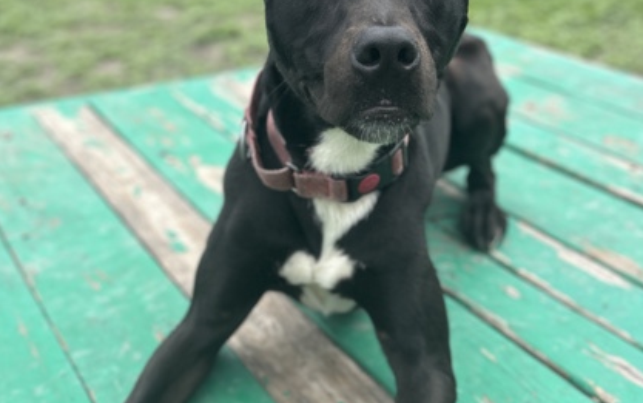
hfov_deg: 52.7
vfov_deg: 34.4
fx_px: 649
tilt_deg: -21.0
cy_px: 230
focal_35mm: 37
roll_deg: +0.4
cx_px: 321
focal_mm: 5.7
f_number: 1.5
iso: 50
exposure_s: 1/2045
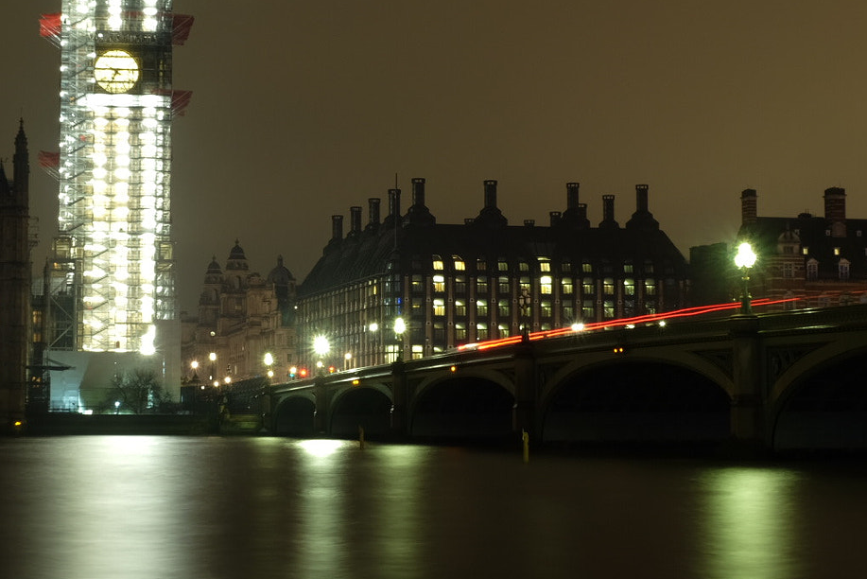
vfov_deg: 18.2
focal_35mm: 75
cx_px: 340
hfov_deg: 26.9
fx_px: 1807
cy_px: 273
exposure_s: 30
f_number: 13
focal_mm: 28.9
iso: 100
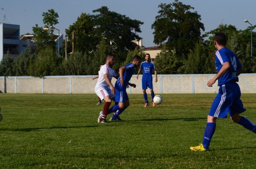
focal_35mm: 105
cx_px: 128
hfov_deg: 19.5
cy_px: 84
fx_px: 745
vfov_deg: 13.0
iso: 1600
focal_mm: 70
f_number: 7.1
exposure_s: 1/8000
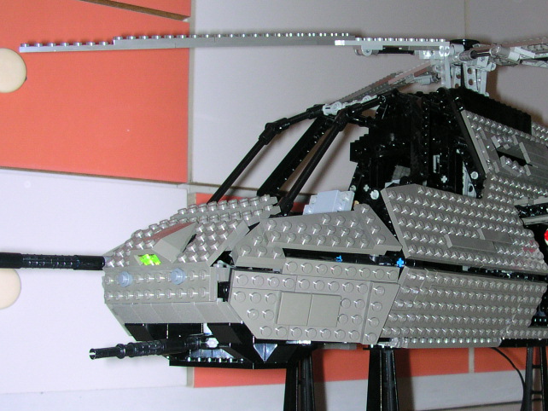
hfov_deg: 32.2
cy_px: 259
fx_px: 934
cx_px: 396
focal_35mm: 59
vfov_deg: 24.8
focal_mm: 5.6
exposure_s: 1/60
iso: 100
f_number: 2.7
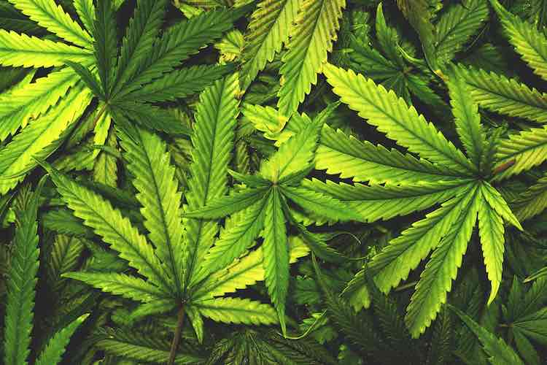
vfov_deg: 23.4
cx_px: 274
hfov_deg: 34.5
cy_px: 182
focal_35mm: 58
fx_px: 881
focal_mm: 21
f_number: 5.6
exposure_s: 1/125
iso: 125
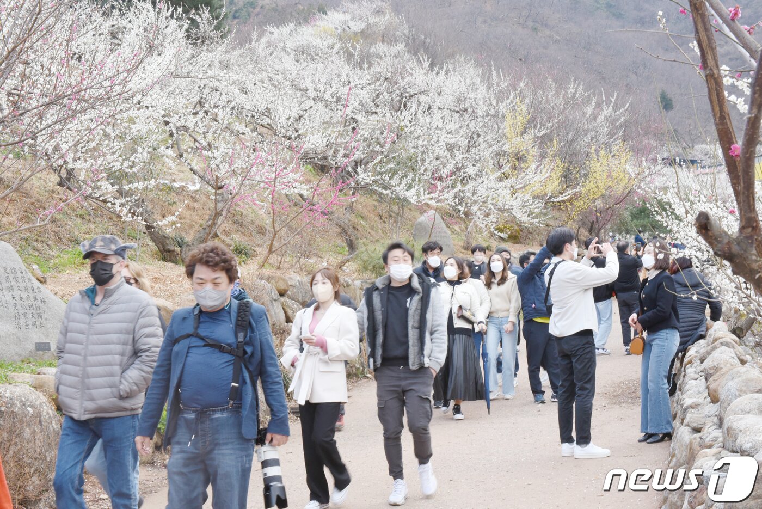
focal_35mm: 50
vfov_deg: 27.0
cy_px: 254
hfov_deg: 39.6
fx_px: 1059
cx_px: 381
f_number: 22
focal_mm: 50
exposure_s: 1/80
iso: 1250
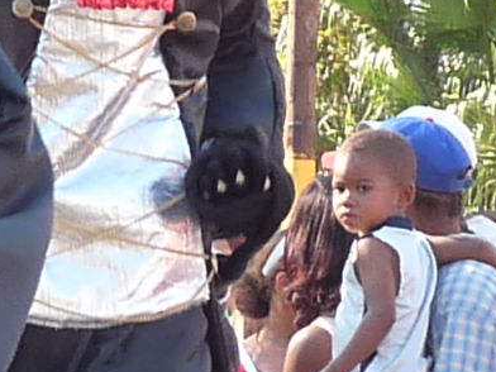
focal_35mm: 248
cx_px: -307
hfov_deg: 7.8
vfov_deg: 6.0
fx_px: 3554
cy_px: 96
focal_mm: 4.8
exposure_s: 1/100
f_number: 3.2
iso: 160
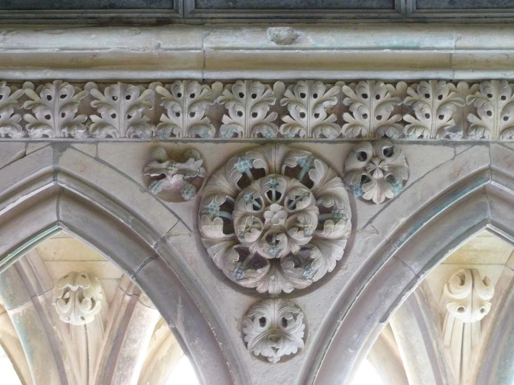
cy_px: 192
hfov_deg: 29.0
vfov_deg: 21.9
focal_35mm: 67
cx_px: 257
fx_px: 995
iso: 400
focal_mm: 11
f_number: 4.1
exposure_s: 1/6
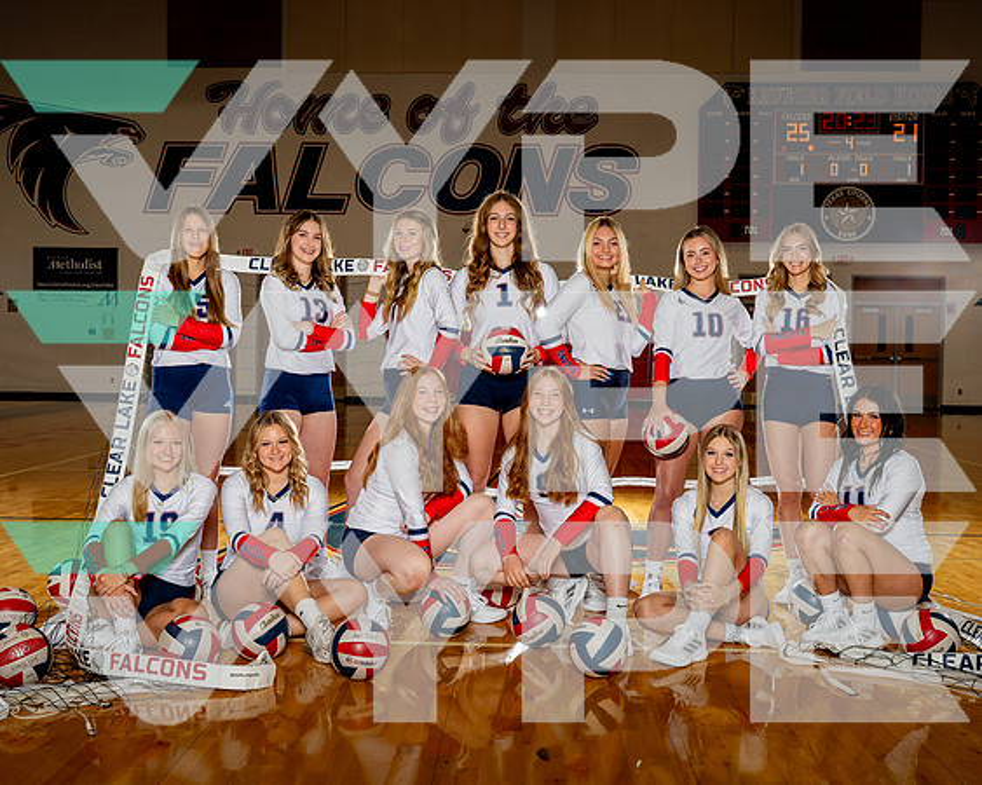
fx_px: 1187
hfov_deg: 45.0
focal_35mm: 41
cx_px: 483
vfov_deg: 36.6
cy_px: 387
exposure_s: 1/250
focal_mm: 35
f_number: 8
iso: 800
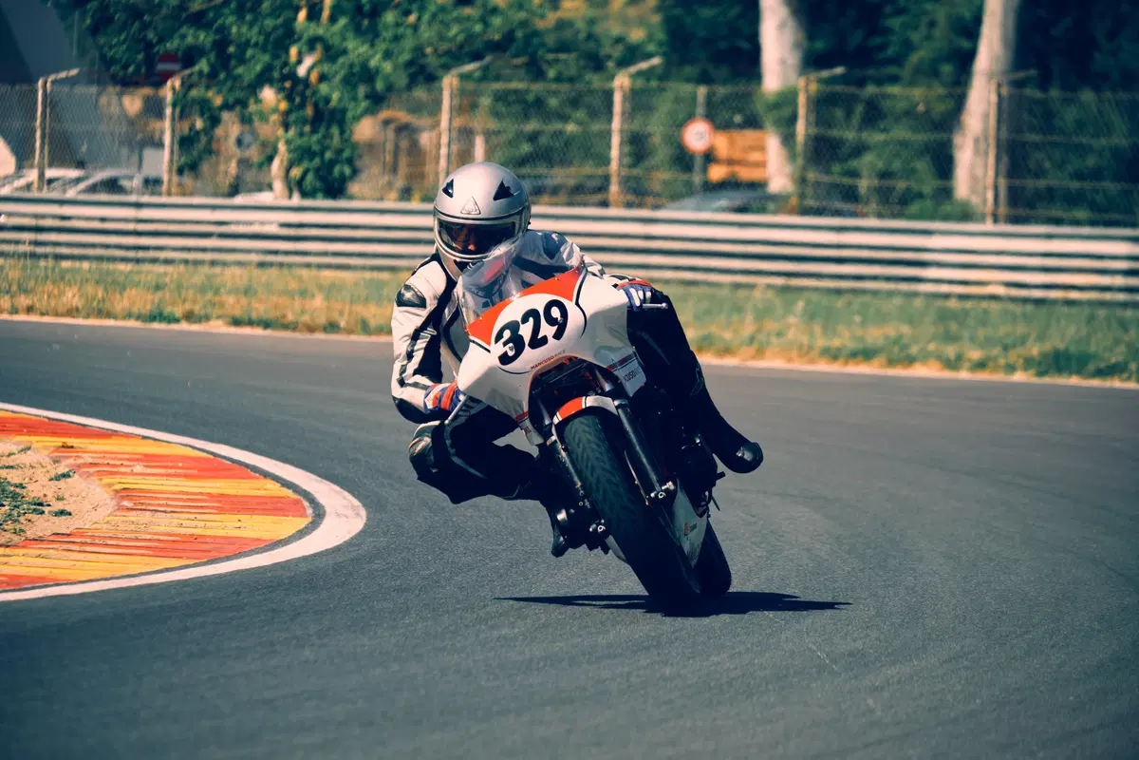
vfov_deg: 4.6
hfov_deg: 6.9
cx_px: 570
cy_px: 380
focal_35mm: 300
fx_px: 9491
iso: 200
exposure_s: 1/1250
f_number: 5.6
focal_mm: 200
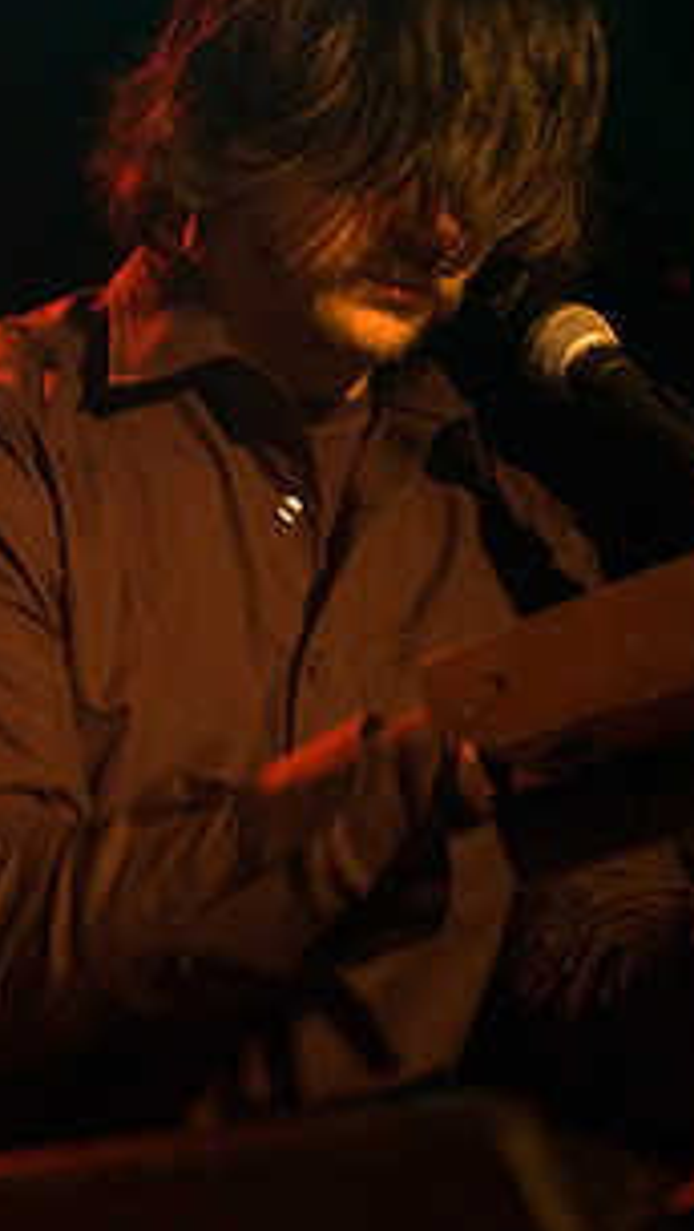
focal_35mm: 162
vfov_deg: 13.3
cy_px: 735
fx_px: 5290
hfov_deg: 7.5
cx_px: 389
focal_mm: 70
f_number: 2.8
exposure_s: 1/30
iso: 1600
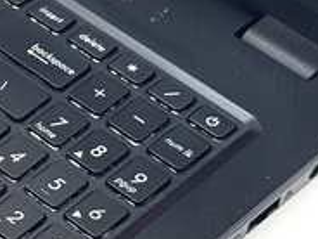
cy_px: 114
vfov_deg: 7.1
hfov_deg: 8.9
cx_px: -335
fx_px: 1920
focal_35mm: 209
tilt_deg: -46.9
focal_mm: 6.76
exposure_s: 1/100
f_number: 1.78
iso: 80
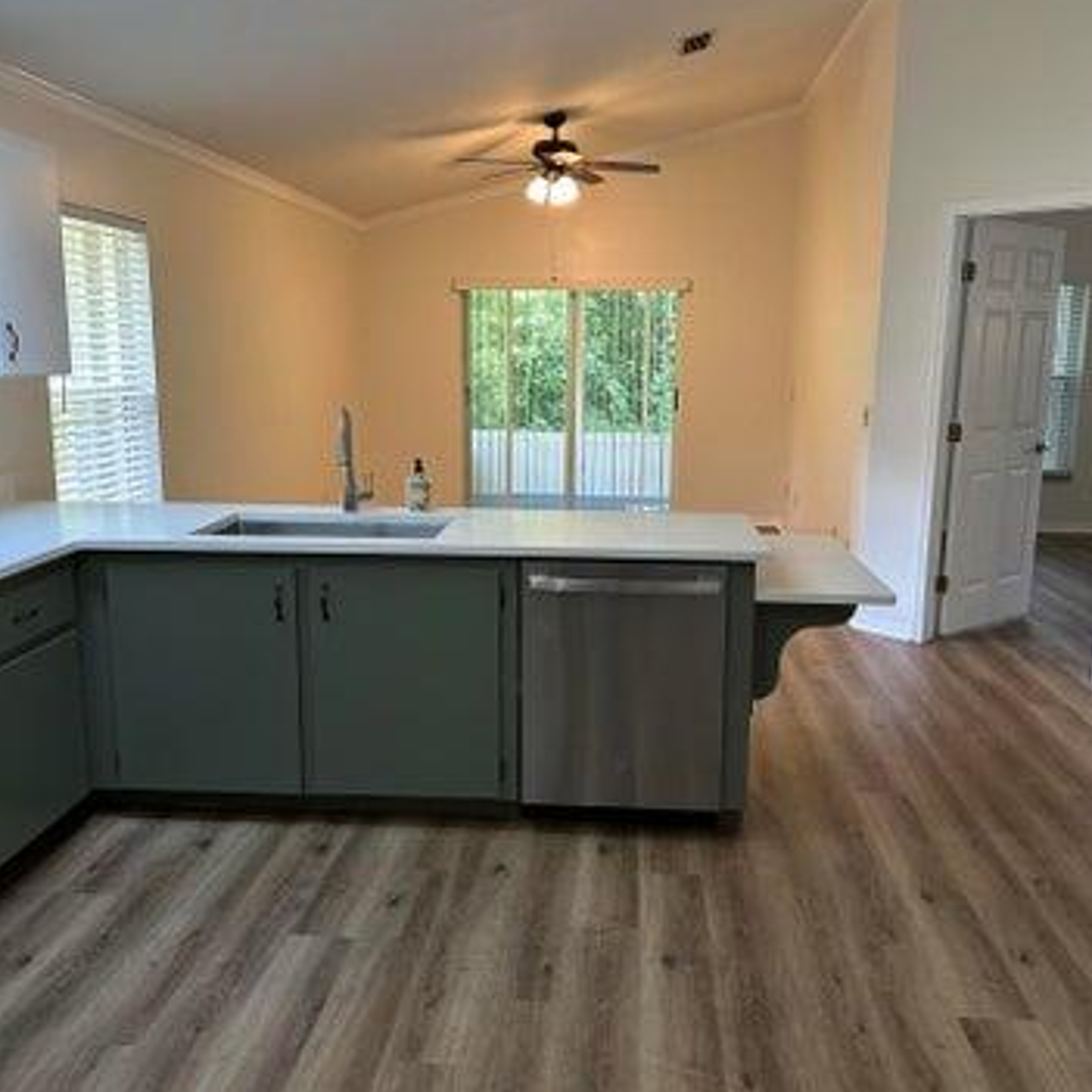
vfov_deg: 55.6
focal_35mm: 29
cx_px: 557
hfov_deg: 55.6
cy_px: 526
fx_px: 1035
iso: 200
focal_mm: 6.86
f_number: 1.78
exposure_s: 1/60
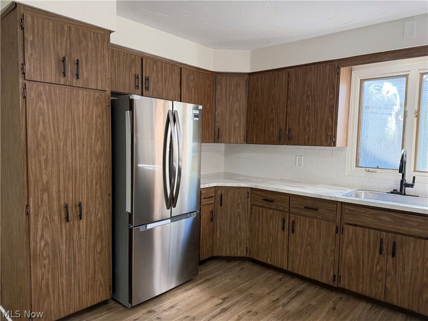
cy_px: 160
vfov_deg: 56.8
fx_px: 297
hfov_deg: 71.6
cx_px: 214
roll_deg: -0.5
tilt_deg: -4.4
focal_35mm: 24
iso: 200
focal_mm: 6.76
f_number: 1.78
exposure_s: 1/120
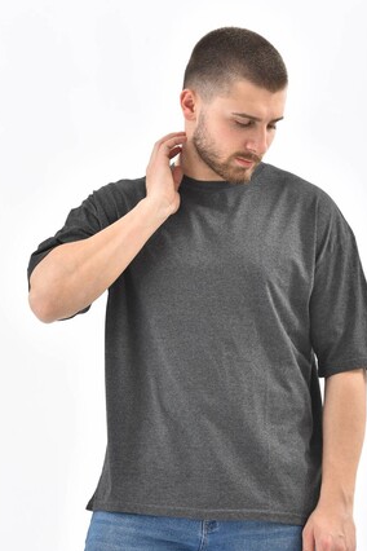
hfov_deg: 9.3
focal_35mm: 147
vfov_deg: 14.0
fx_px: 2248
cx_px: 193
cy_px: 316
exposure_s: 1/160
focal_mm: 116
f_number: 7.1
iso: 100
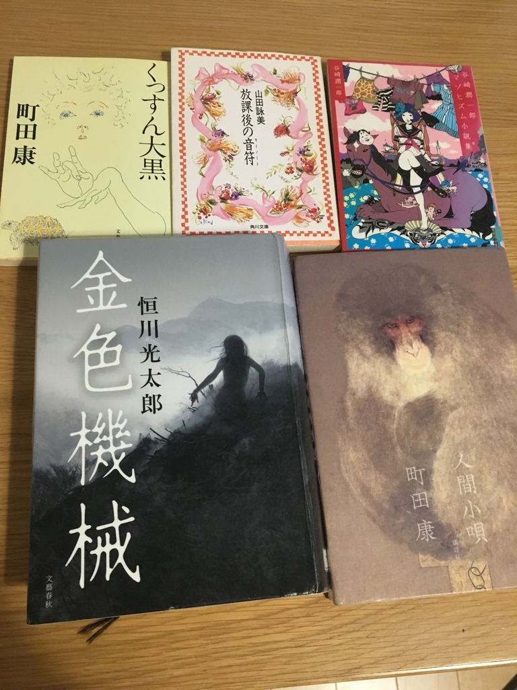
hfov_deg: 48.2
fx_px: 577
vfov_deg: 61.7
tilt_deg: -69.9
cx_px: 258
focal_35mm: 29
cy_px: 345
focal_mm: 4.15
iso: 200
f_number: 2.2
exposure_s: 1/17
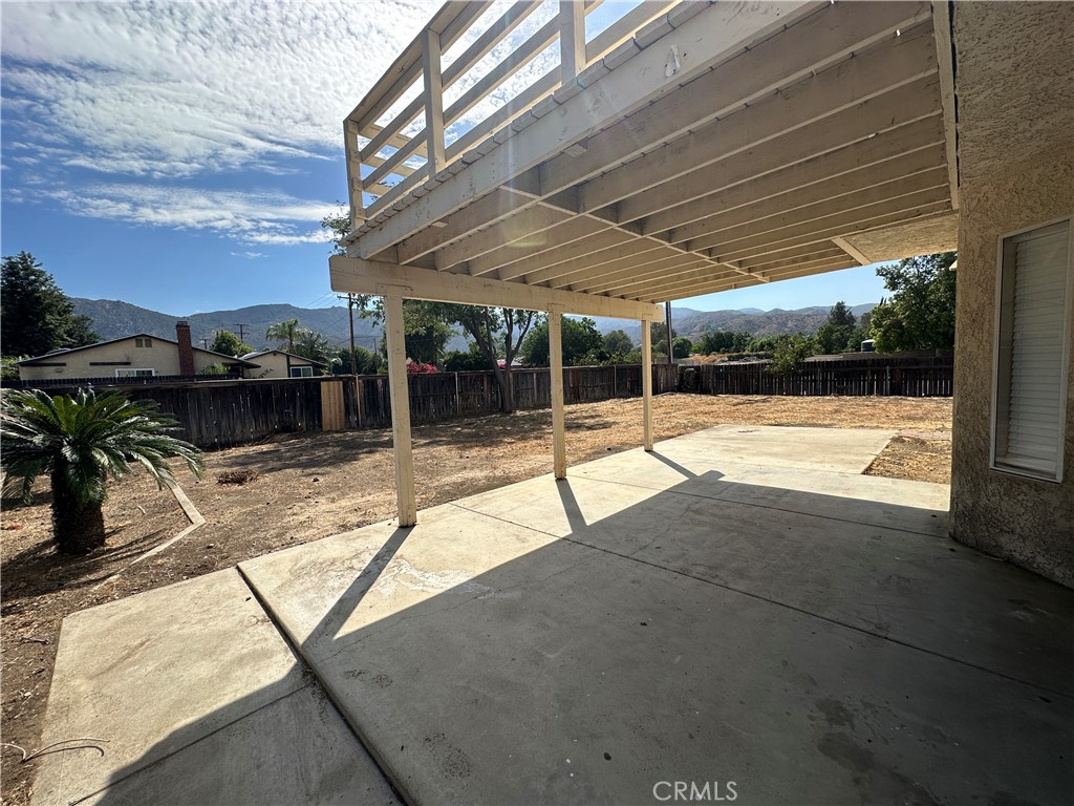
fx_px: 434
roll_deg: +2.2
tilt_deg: -4.1
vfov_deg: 85.7
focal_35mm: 14
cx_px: 537
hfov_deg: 102.1
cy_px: 403
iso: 40
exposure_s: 1/2304
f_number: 2.2
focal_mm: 2.22
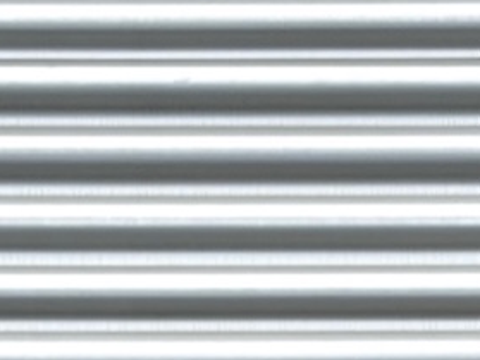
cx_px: 459
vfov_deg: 5.6
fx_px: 3576
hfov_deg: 7.7
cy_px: 843
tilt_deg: -3.8
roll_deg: +0.4
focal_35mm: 258
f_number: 1.78
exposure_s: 1/140
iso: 50
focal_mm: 6.76
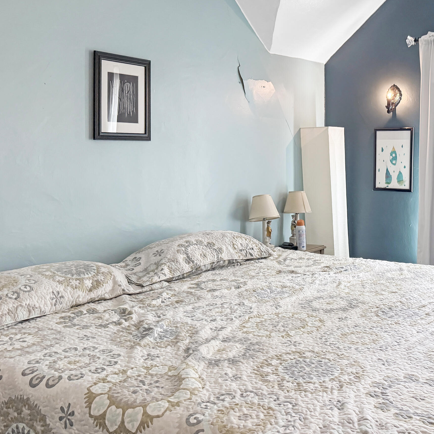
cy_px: 260
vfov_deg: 44.7
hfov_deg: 43.0
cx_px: 342
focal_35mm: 37
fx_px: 525
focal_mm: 6.76
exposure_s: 1/120
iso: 200
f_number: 1.78
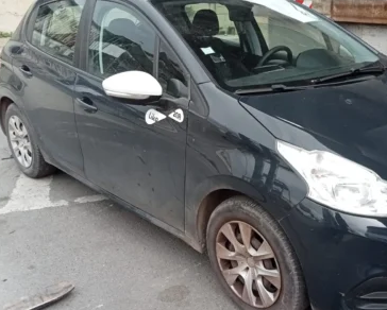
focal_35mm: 45
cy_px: 171
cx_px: 275
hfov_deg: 40.3
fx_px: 516
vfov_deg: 33.5
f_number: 2.2
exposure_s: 1/332
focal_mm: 3.46
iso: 103
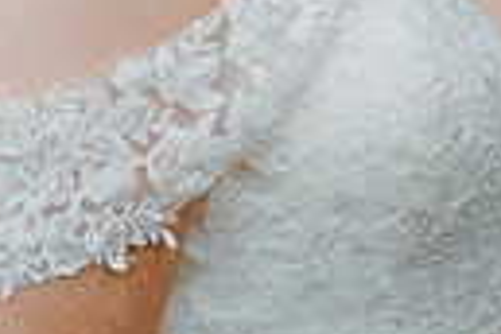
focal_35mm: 238
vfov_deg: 5.7
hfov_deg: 8.5
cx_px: 652
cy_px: -196
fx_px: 3312
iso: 2000
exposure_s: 1/160
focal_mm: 53
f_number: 3.5
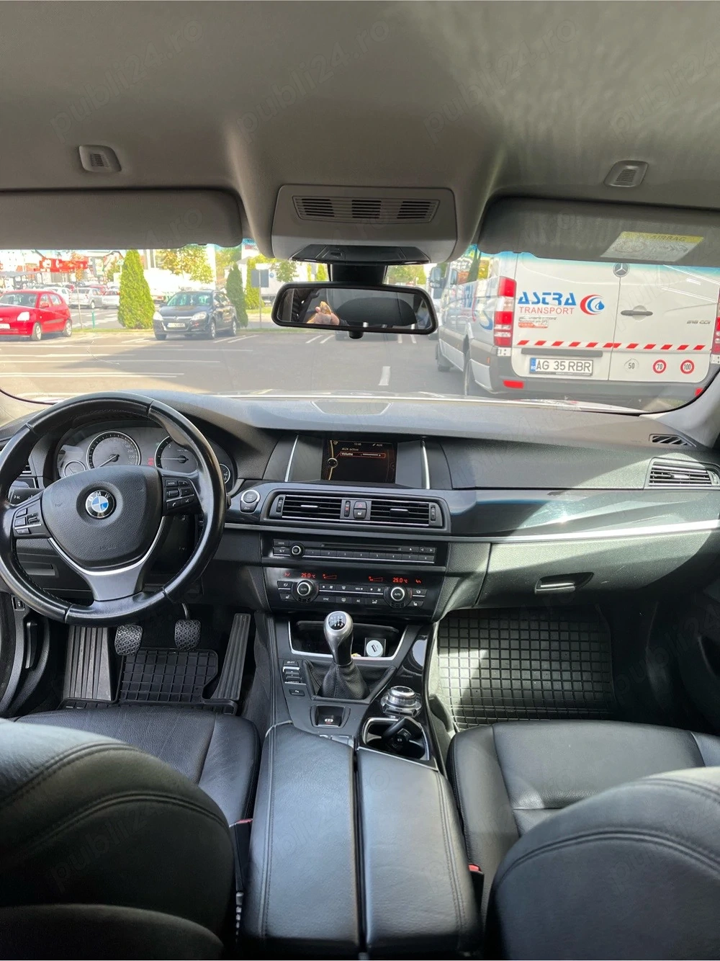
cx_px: 360
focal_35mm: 26
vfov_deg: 67.3
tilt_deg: -15.3
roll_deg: +1.4
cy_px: 480
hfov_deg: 53.0
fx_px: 721
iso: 40
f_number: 1.6
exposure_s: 1/194
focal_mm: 5.1
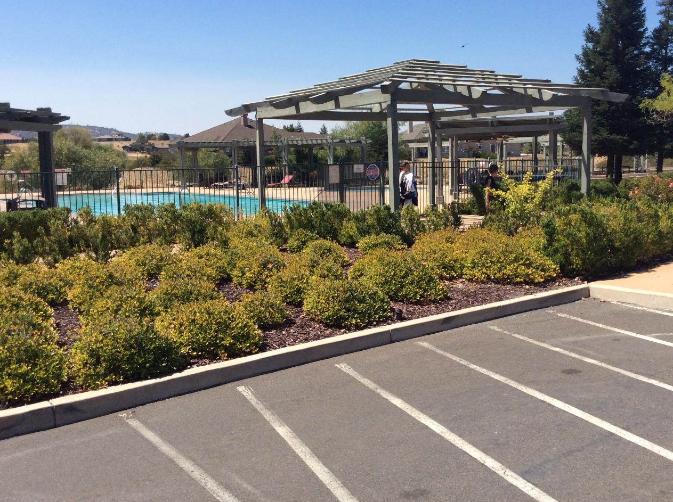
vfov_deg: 37.6
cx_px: 376
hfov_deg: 48.9
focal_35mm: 38
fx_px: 738
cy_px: 232
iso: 32
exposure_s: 1/1634
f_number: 2.4
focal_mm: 3.3
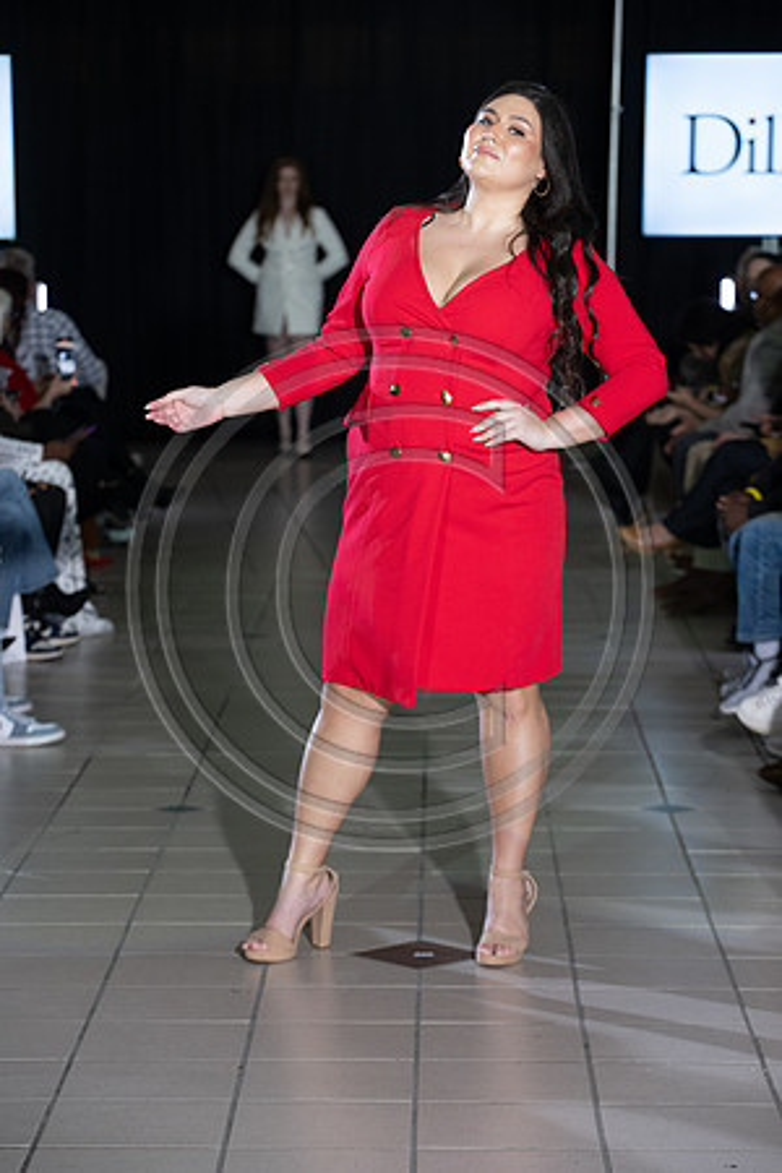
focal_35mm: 112
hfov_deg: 12.2
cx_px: 391
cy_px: 586
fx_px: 3649
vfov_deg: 18.3
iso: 1250
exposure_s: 1/160
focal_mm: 112
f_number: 5
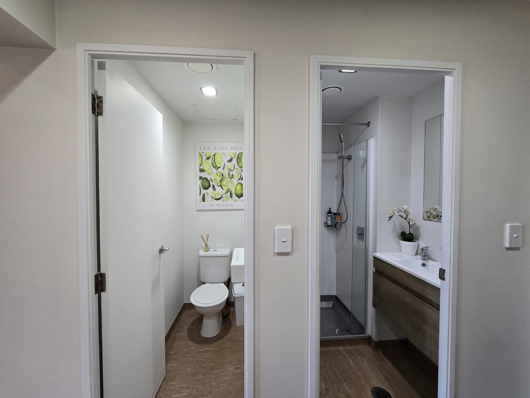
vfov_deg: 89.9
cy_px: 199
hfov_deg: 106.2
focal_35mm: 13
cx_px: 265
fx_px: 199
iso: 200
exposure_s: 1/50
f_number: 2.2
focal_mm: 2.2
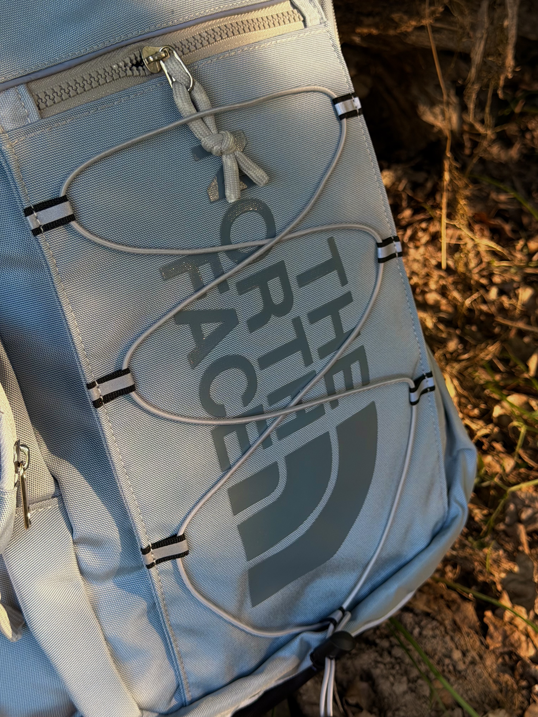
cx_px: 269
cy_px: 358
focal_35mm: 48
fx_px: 995
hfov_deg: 30.3
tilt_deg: -32.4
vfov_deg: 39.7
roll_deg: -1.8
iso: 64
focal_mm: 6.76
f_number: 1.78
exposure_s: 1/122
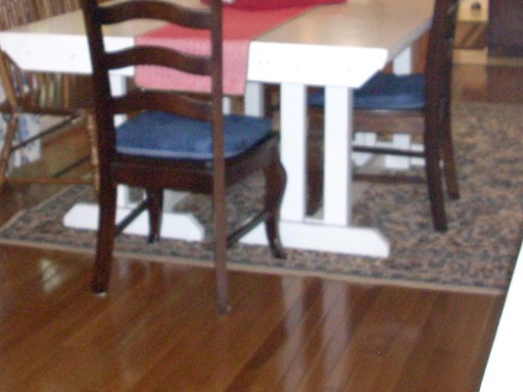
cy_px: 33
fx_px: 1072
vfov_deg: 20.3
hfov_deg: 27.4
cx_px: 216
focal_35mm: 71
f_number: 2.8
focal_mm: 6.2
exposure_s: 1/60
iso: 400
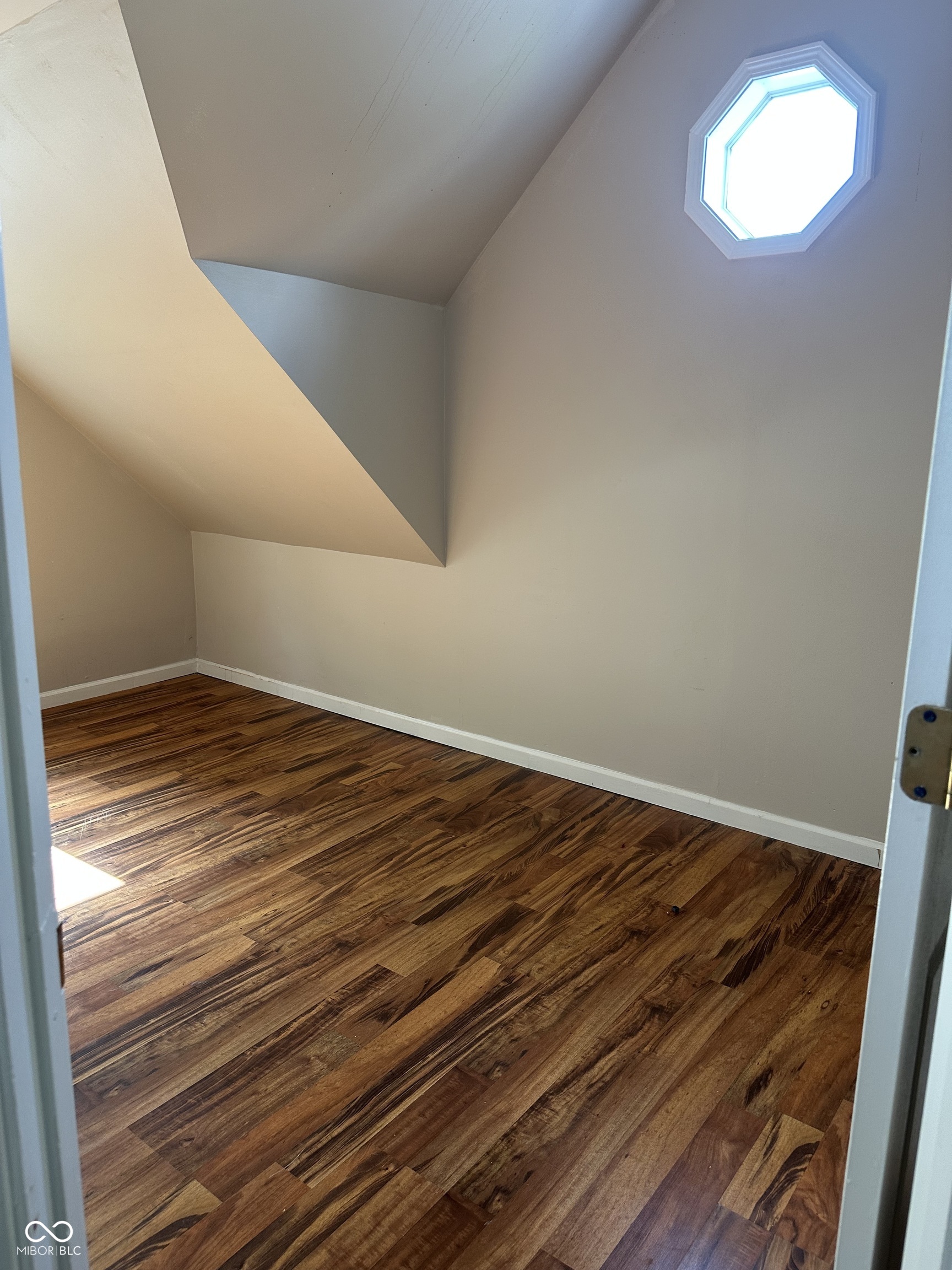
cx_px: 476
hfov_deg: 56.8
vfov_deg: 71.6
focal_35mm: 24
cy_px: 635
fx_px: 880
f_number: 1.78
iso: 160
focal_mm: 6.86
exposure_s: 1/60
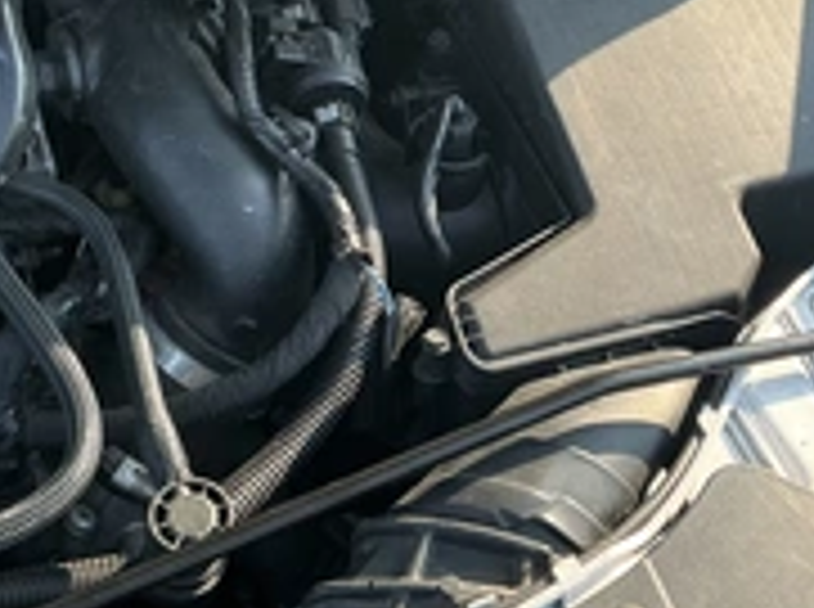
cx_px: 495
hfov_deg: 31.2
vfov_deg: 23.4
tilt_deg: -43.0
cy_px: 162
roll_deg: -7.2
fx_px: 1455
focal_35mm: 62
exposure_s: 1/195
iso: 20
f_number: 1.8
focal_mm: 3
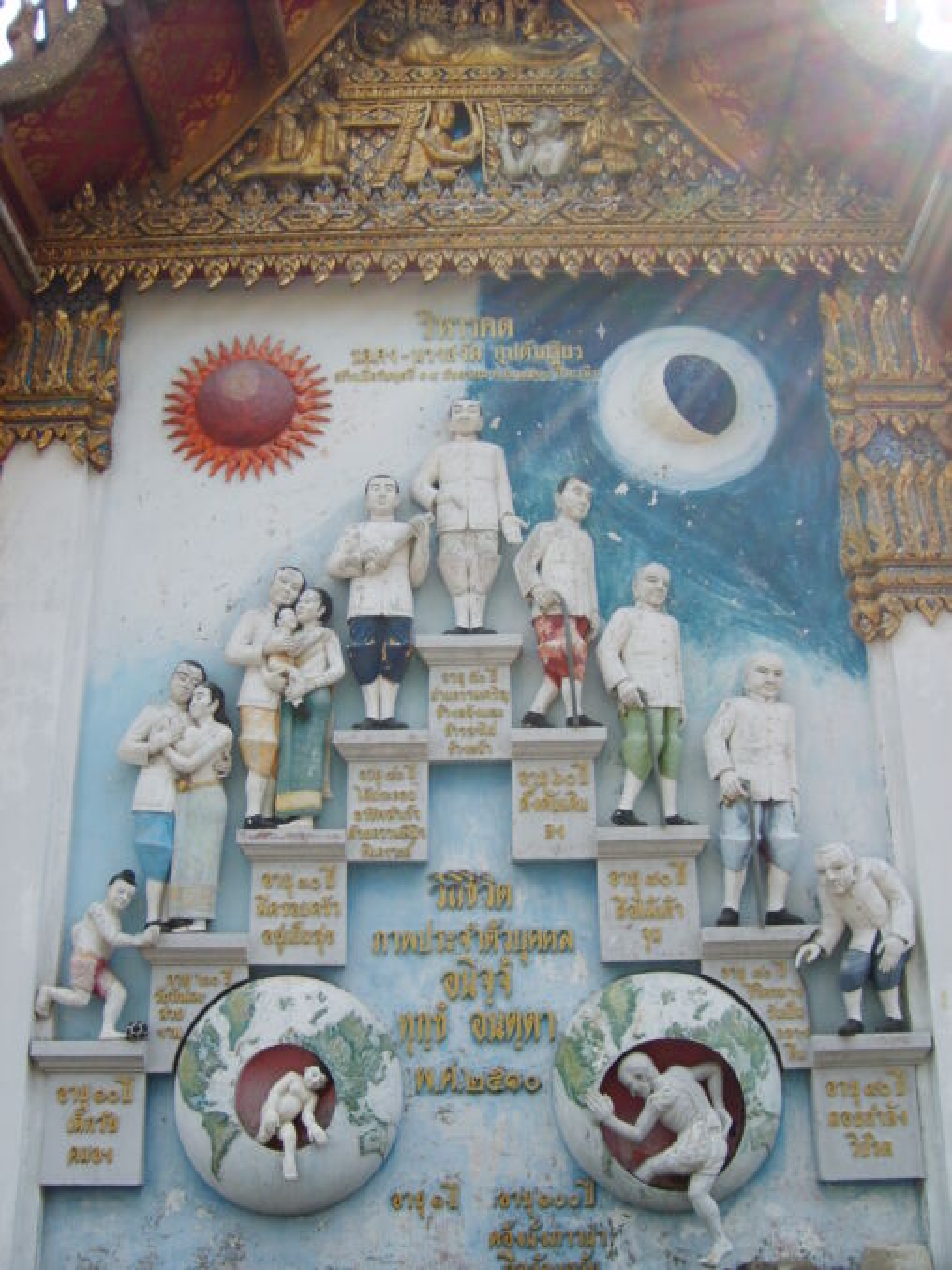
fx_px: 1283
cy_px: 635
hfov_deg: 40.7
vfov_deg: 52.6
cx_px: 476
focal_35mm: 35
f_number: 2.8
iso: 50
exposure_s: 1/500
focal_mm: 5.8
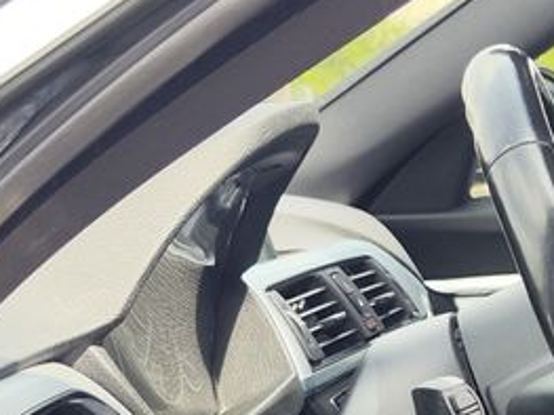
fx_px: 1680
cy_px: 602
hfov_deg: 17.4
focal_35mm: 105
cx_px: 746
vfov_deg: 13.4
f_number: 1.69
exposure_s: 1/227
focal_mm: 7.01
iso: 50
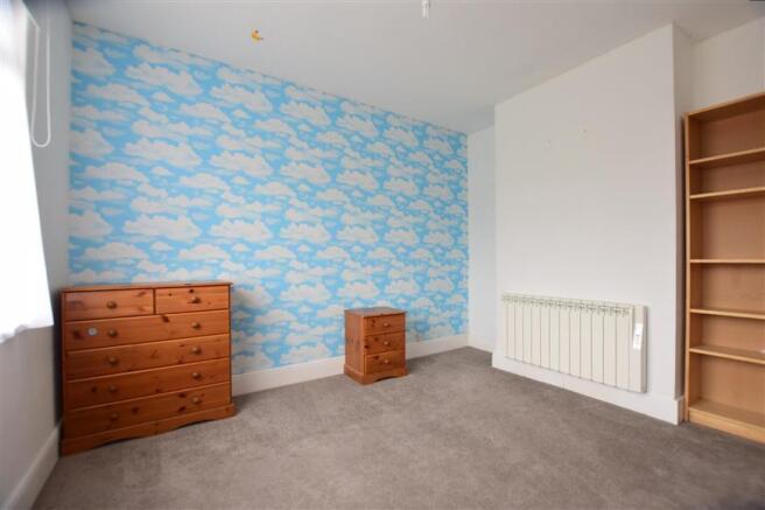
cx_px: 382
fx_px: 319
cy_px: 255
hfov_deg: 100.4
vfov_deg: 77.3
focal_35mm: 15
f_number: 5.6
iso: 320
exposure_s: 1/13
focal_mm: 10
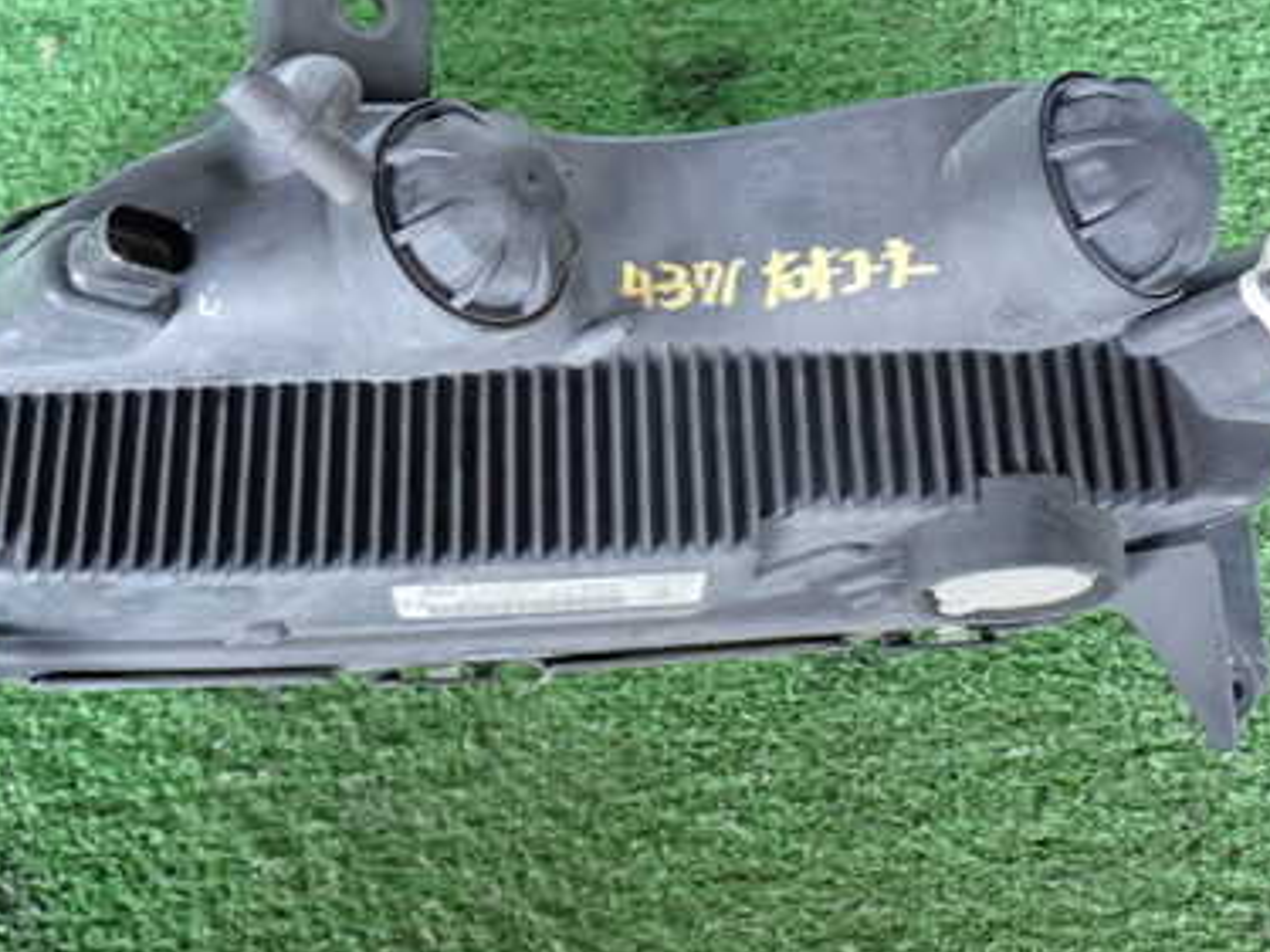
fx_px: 1760
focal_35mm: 48
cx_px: 542
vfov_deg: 30.0
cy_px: 318
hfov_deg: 39.6
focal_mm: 5.4
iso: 320
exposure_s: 1/30
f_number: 2.3
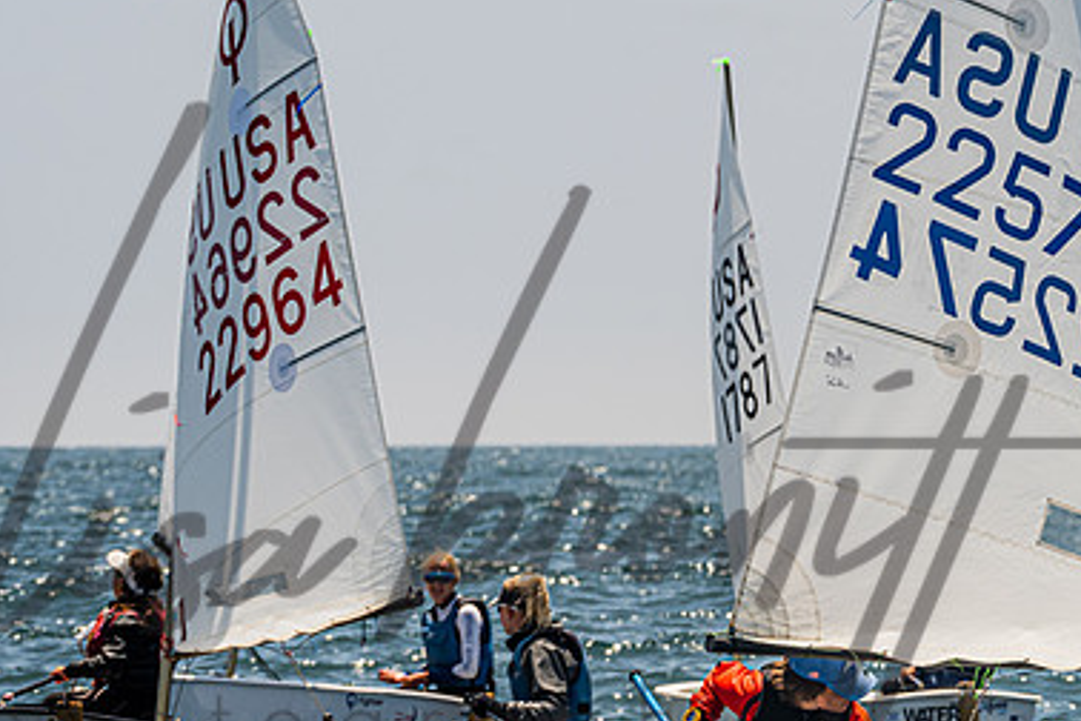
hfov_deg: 7.0
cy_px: 551
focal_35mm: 296
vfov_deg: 4.6
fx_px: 8888
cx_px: 765
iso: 250
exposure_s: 1/1250
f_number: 7.1
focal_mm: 150
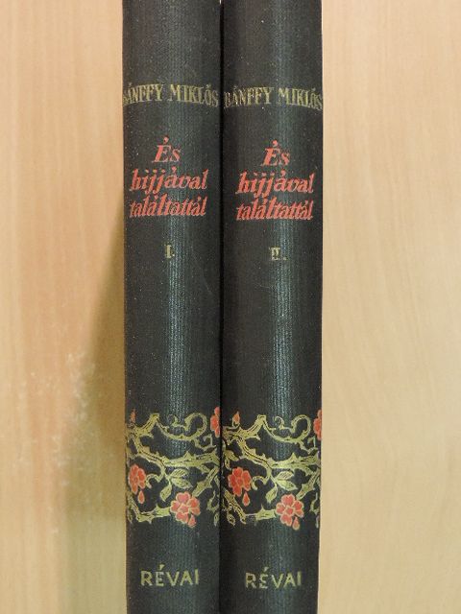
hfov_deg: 29.1
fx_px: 888
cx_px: 230
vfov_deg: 38.2
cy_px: 307
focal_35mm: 50
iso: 1600
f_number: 3.6
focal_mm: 8.9
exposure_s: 1/60
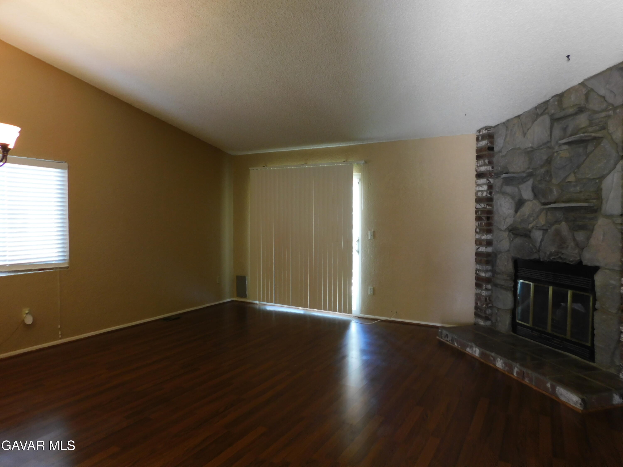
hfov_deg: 73.9
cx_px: 312
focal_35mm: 23
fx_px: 414
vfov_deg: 58.9
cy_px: 234
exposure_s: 1/20
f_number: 3
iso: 400
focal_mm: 4
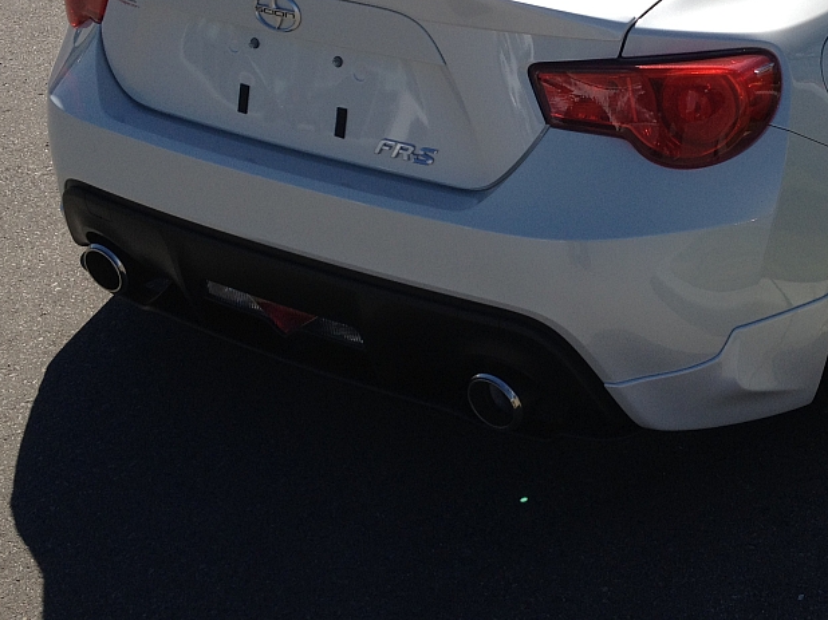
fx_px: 1387
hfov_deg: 32.8
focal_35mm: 58
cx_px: 577
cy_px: 167
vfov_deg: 25.0
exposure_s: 1/1672
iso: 64
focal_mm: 4.28
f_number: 2.4
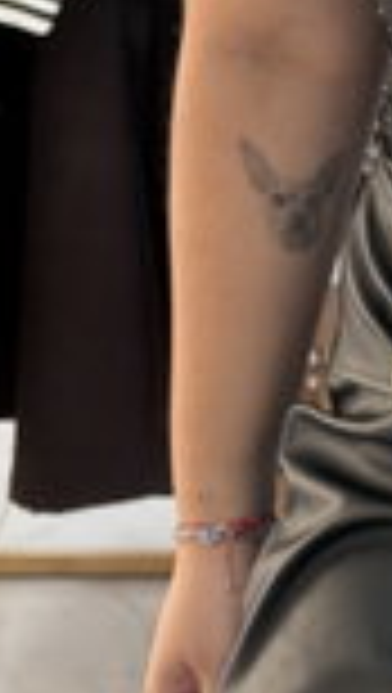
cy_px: 61
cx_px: 856
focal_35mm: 181
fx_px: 3334
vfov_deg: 11.8
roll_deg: -1.1
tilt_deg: -17.5
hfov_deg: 6.5
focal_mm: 6.76
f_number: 1.78
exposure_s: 1/50
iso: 200
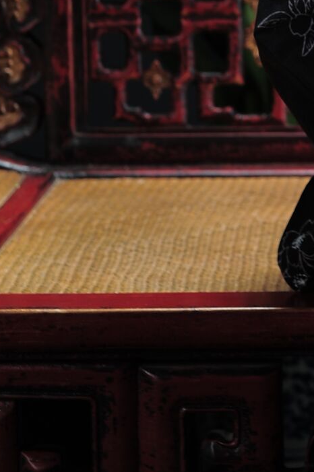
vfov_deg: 10.4
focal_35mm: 193
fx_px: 2530
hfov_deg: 7.0
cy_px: -181
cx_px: 489
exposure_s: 1/160
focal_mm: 50
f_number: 5.6
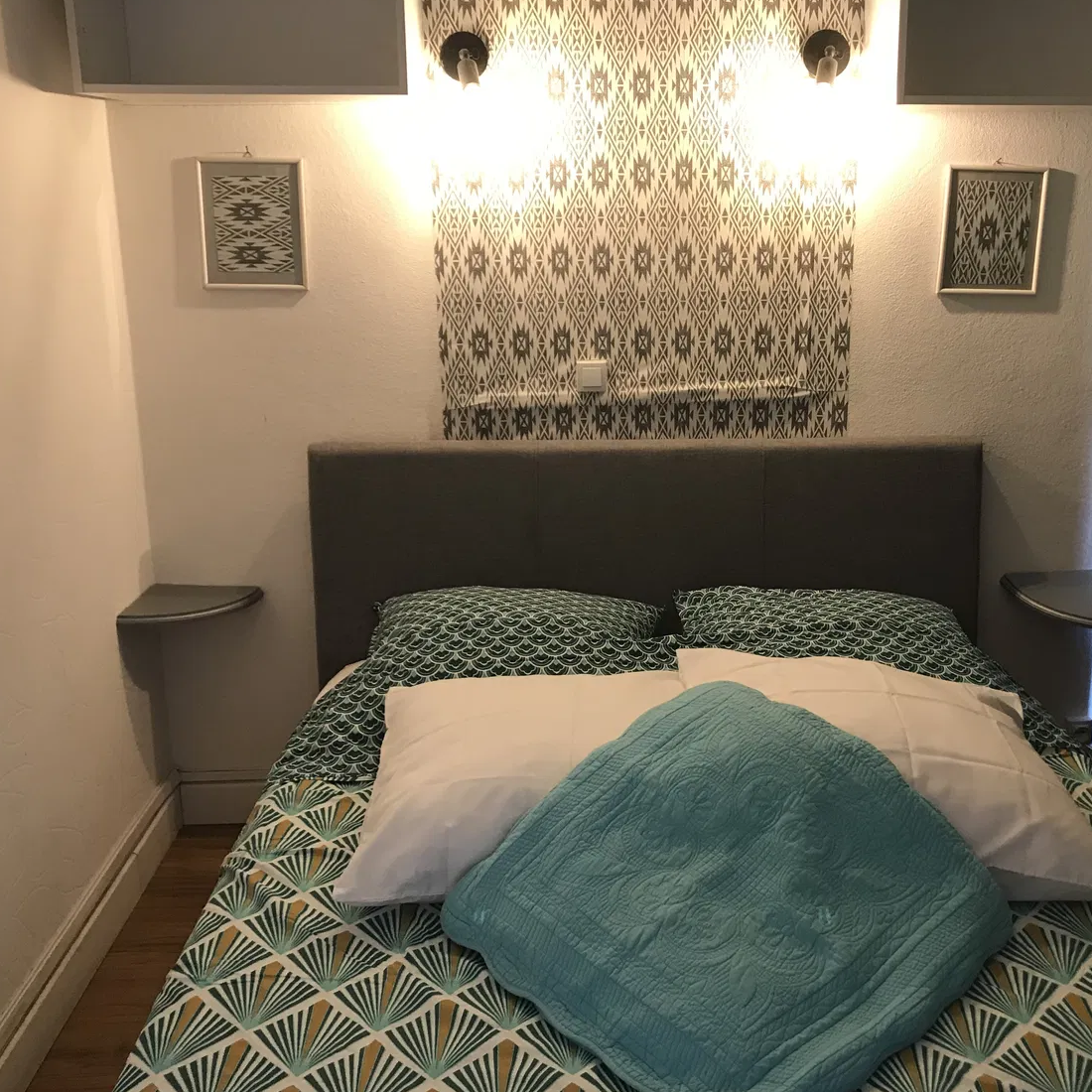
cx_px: 647
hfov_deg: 45.8
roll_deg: +1.0
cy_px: 521
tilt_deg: -14.5
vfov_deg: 46.0
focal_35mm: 36
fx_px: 1285
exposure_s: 1/17
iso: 40
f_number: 1.8
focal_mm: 3.99
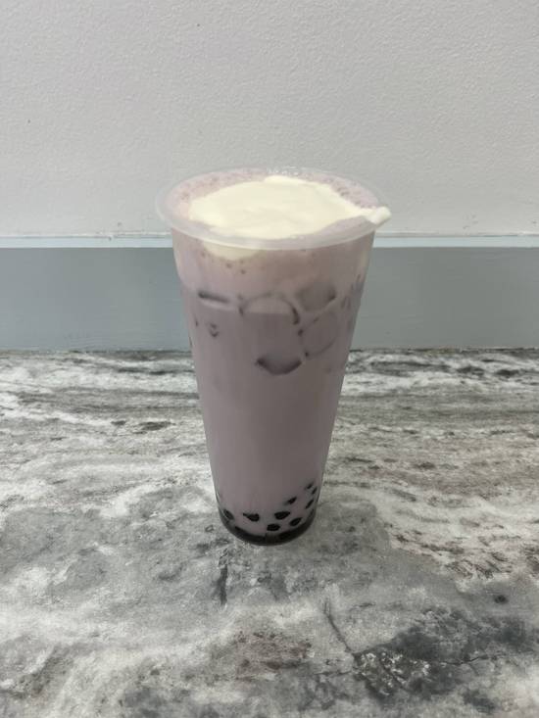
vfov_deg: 67.3
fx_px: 540
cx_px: 270
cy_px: 359
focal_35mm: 26
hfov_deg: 53.1
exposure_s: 1/120
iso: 64
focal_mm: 5.7
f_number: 1.5
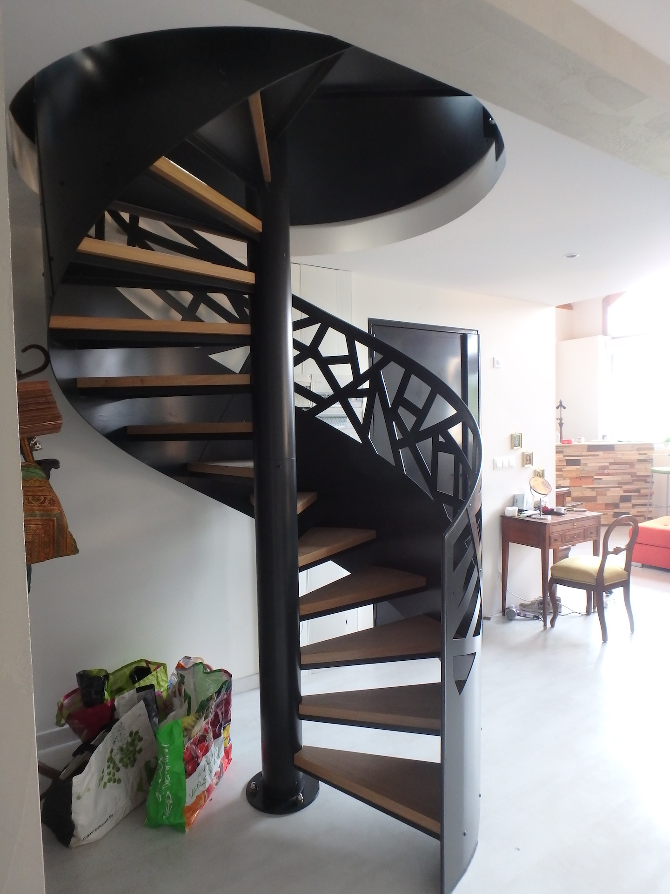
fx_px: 542
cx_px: 335
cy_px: 447
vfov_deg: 79.0
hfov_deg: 63.4
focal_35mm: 21
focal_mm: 3.7
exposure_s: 1/30
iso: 320
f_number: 3.5
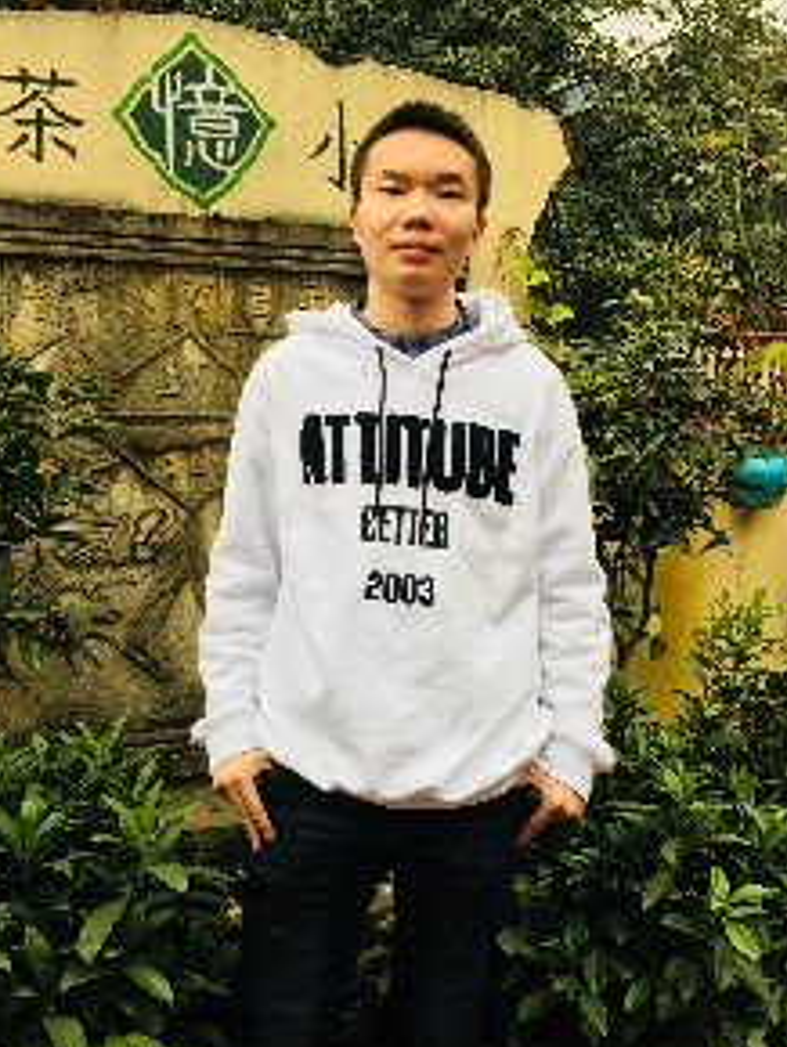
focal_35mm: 40
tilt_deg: -6.5
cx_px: 321
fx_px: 1211
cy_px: 545
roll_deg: -0.2
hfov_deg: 35.9
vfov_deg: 46.8
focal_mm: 4.15
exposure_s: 1/50
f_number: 2.2
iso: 32
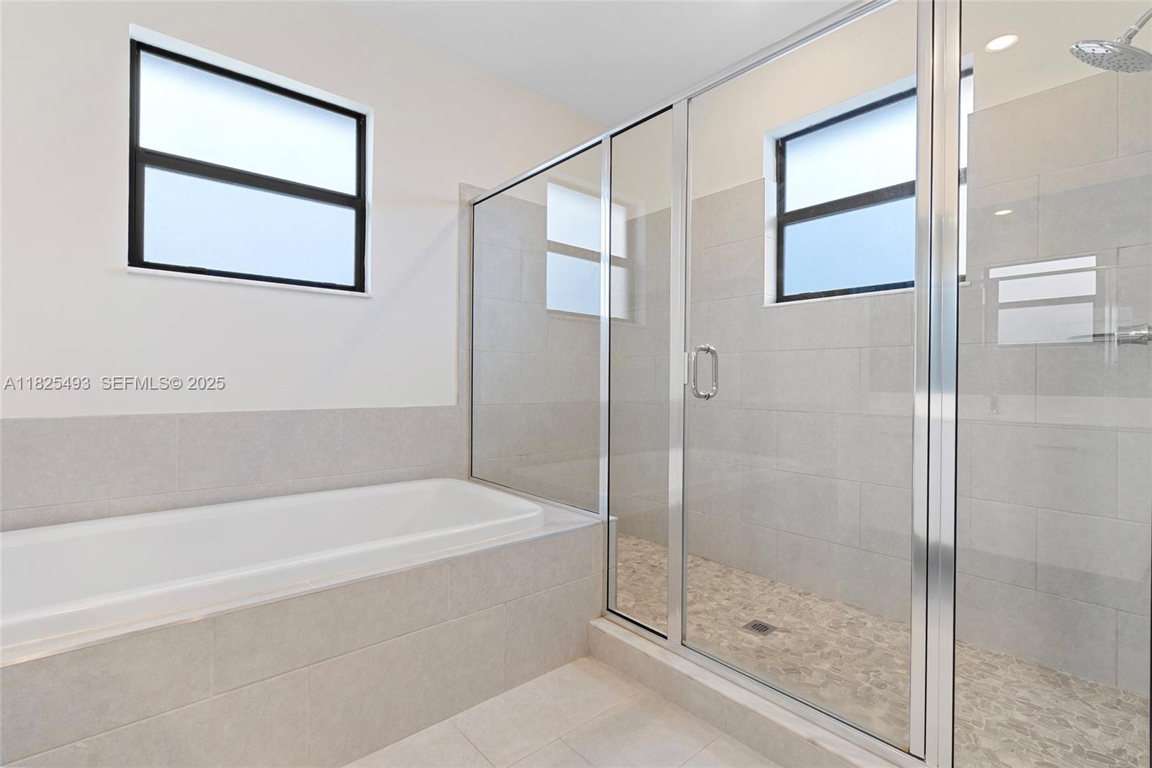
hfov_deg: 96.7
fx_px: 512
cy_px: 384
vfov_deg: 73.7
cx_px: 576
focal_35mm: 16
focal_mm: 16
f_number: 13
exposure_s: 1
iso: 250
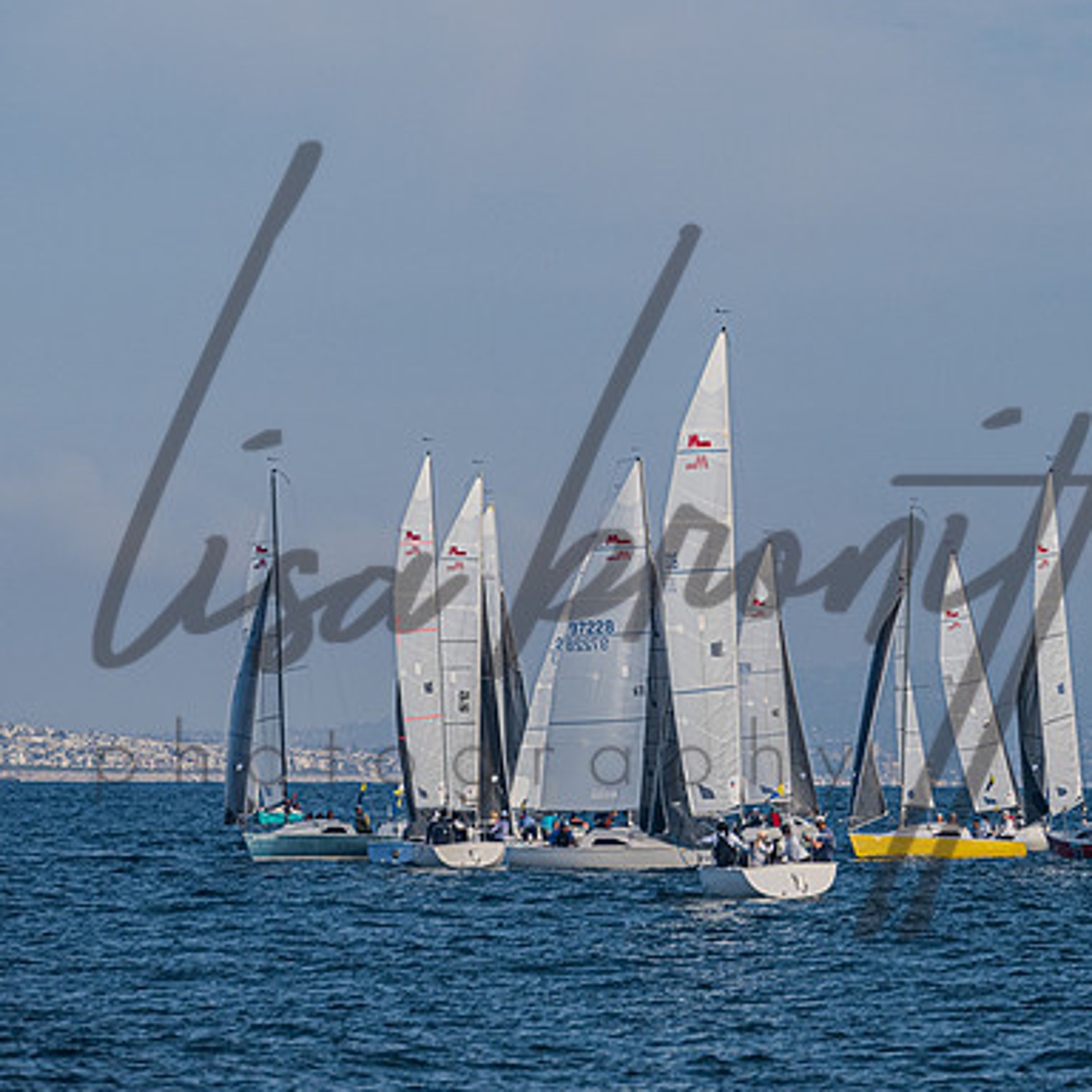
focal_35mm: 287
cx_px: 788
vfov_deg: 6.1
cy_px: 476
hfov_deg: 6.1
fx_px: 10243
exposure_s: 1/1000
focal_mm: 165
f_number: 6.3
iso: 400
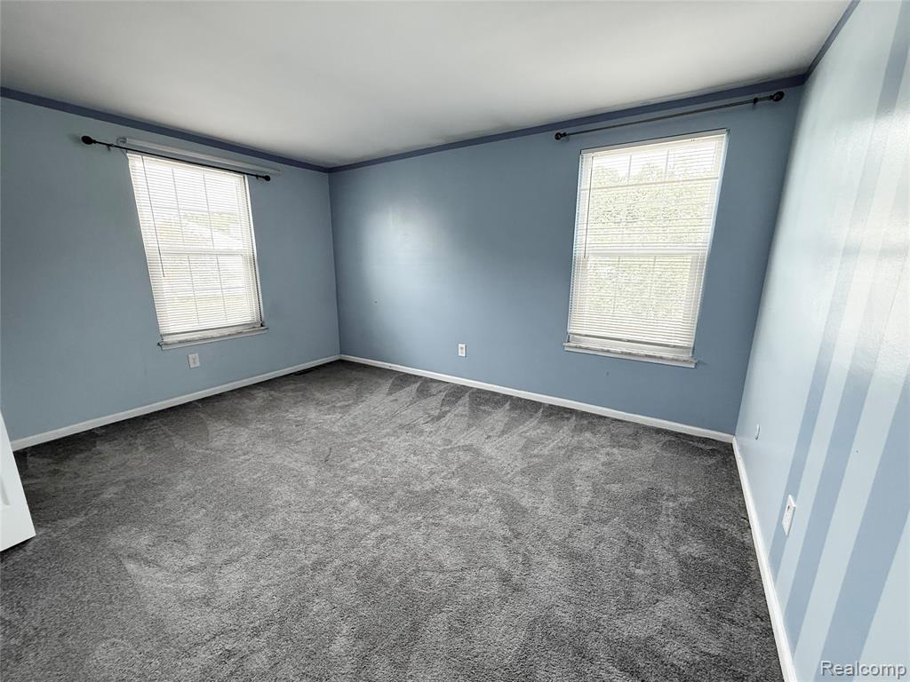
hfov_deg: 102.1
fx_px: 368
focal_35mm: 14
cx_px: 455
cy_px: 341
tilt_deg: -12.1
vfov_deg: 85.7
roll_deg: +0.1
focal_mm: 2.22
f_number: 2.2
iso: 200
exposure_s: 1/120
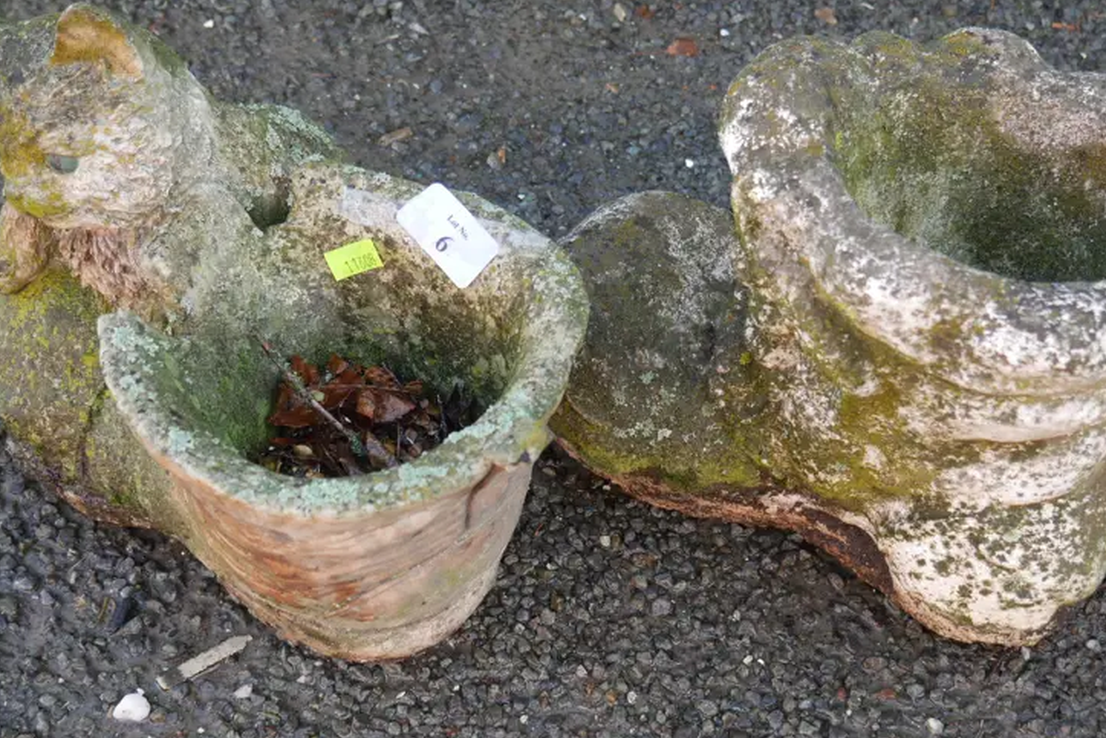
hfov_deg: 37.5
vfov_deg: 25.5
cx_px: 594
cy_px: 426
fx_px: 1628
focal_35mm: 53
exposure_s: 1/125
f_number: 4
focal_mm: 18
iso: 200
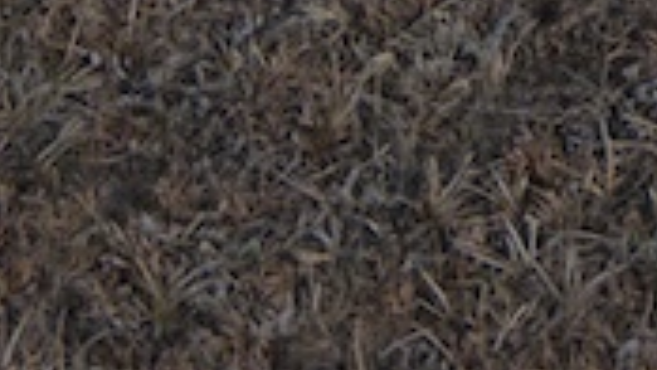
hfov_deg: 5.0
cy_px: -3307
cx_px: 1869
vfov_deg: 2.4
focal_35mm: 410
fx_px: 7145
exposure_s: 1/50
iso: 2000
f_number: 4
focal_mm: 35
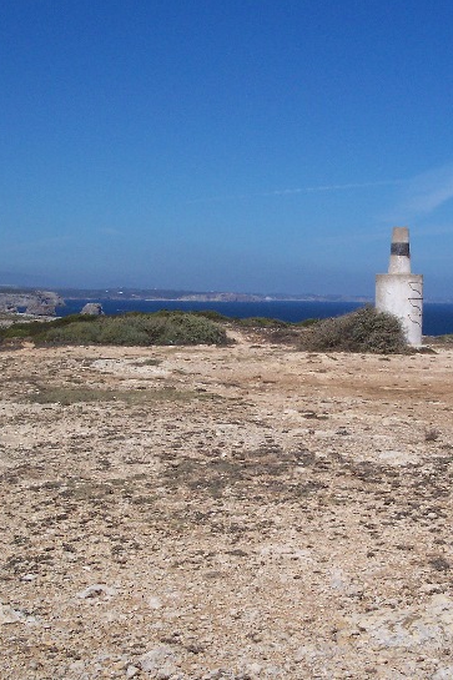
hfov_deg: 23.3
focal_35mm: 58
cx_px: 306
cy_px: 309
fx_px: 1095
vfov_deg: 34.5
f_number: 4.8
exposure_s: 1/1000
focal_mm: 8
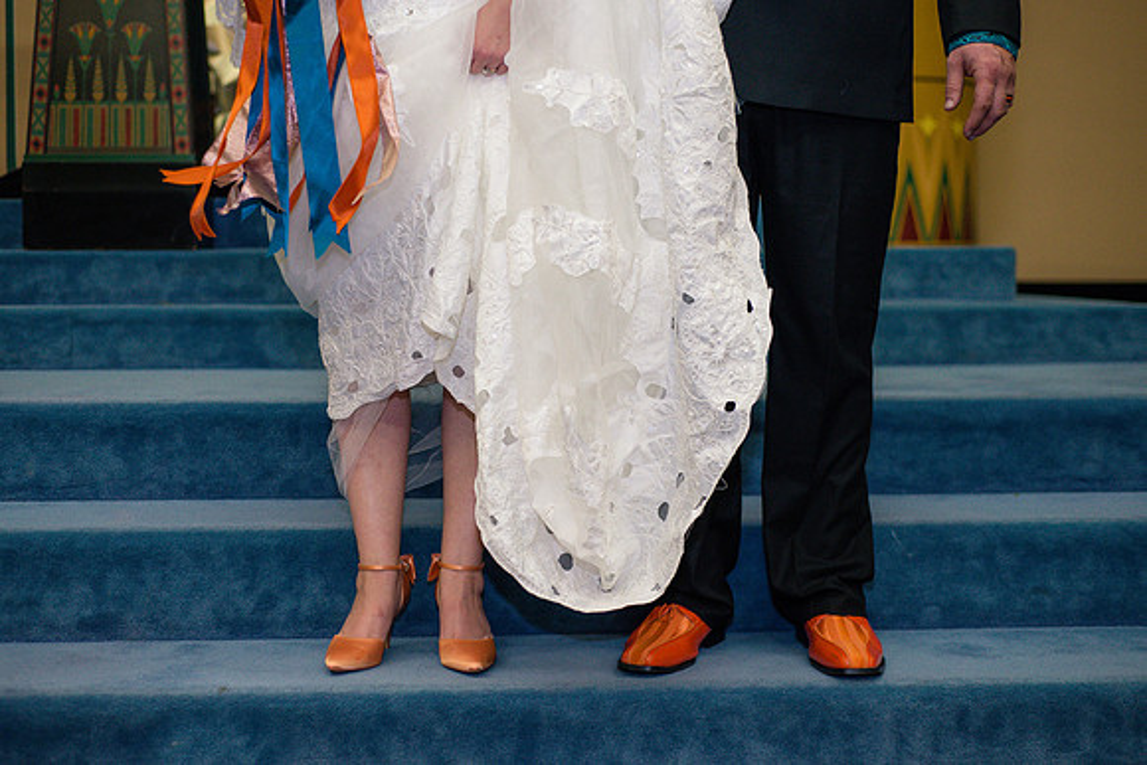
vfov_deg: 25.8
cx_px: 554
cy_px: 395
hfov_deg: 37.9
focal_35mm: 52
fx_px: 1671
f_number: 2.5
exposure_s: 1/640
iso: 800
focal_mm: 50
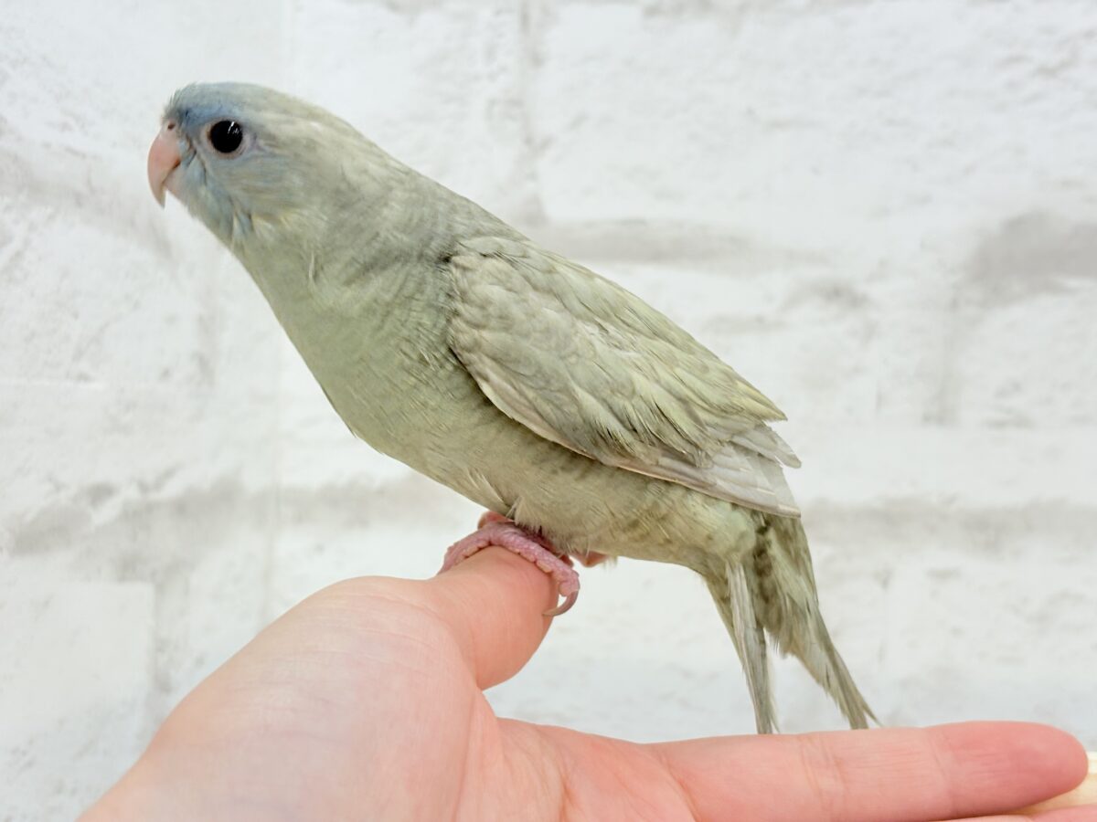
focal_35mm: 52
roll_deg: -1.2
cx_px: 548
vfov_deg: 28.0
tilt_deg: -0.8
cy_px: 411
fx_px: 1648
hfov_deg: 36.8
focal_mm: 5.96
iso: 64
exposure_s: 1/100
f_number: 1.6
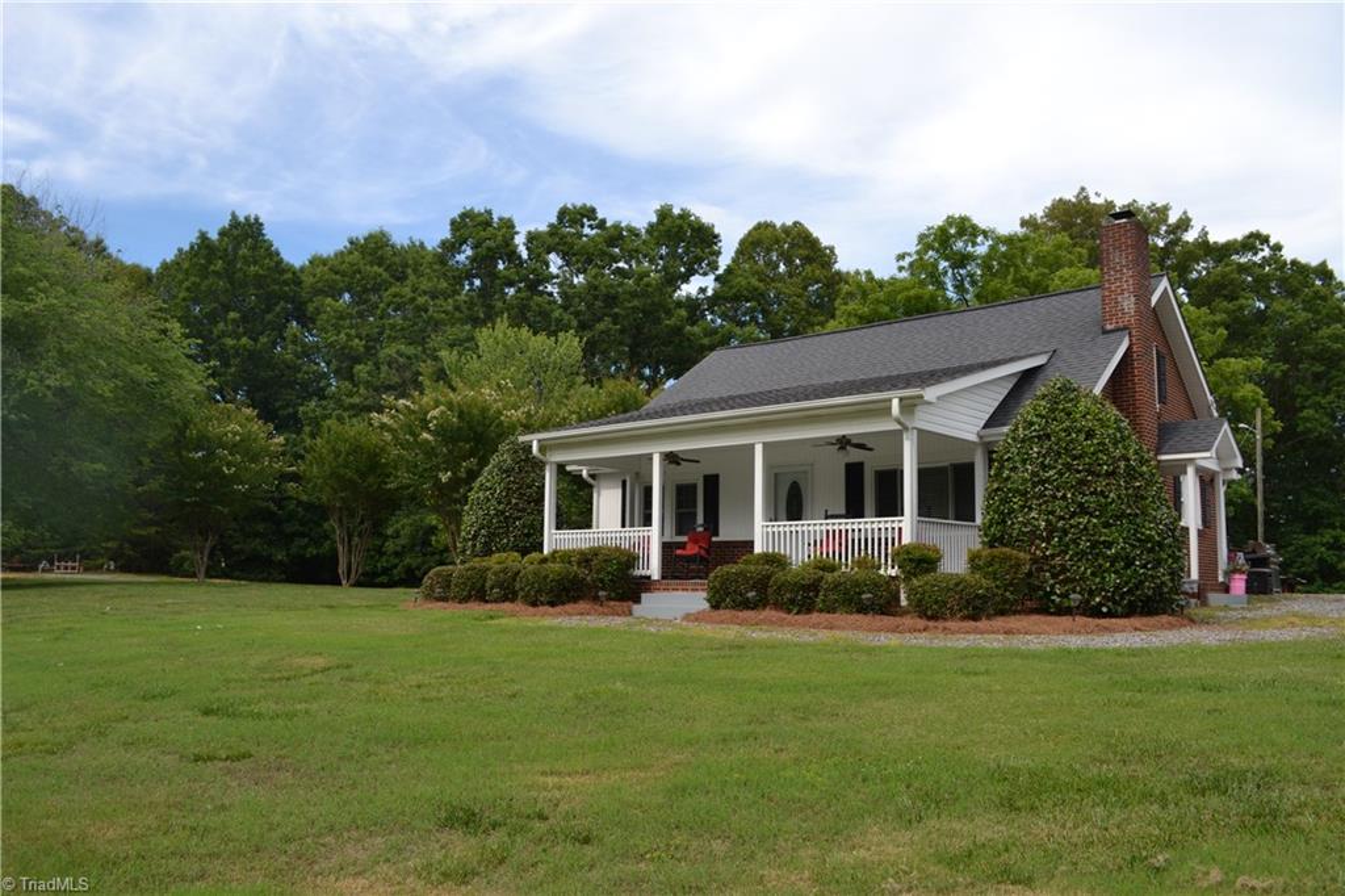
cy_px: 448
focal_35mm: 27
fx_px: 1008
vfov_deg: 47.9
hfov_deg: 67.4
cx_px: 672
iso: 100
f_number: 7.1
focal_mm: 18
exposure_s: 1/200
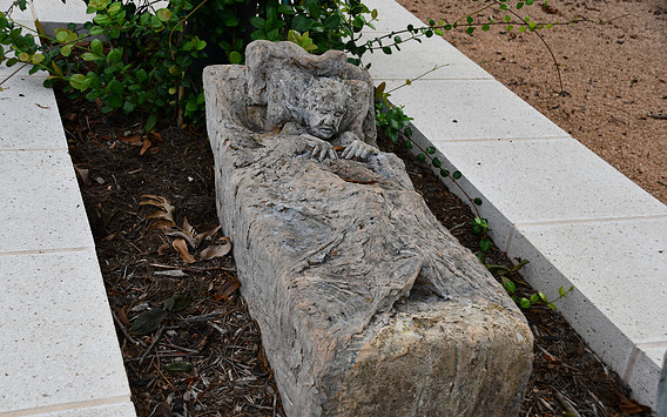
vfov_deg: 25.8
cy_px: 220
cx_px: 328
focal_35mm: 50
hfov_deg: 40.3
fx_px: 909
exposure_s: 1/250
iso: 200
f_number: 6.3
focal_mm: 32
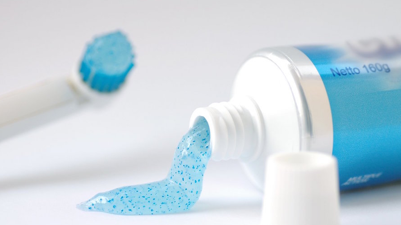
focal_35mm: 159
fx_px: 1691
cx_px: 207
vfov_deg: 7.6
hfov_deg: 13.5
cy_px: 143
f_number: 3.5
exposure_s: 1/640
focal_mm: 90
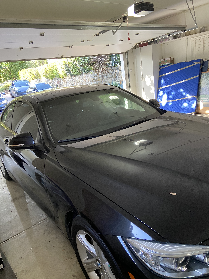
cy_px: 140
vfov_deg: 67.3
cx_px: 104
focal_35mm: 26
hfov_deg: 53.1
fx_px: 209
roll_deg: +11.4
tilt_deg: -15.3
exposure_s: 1/90
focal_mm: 4.25
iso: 125
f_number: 1.8
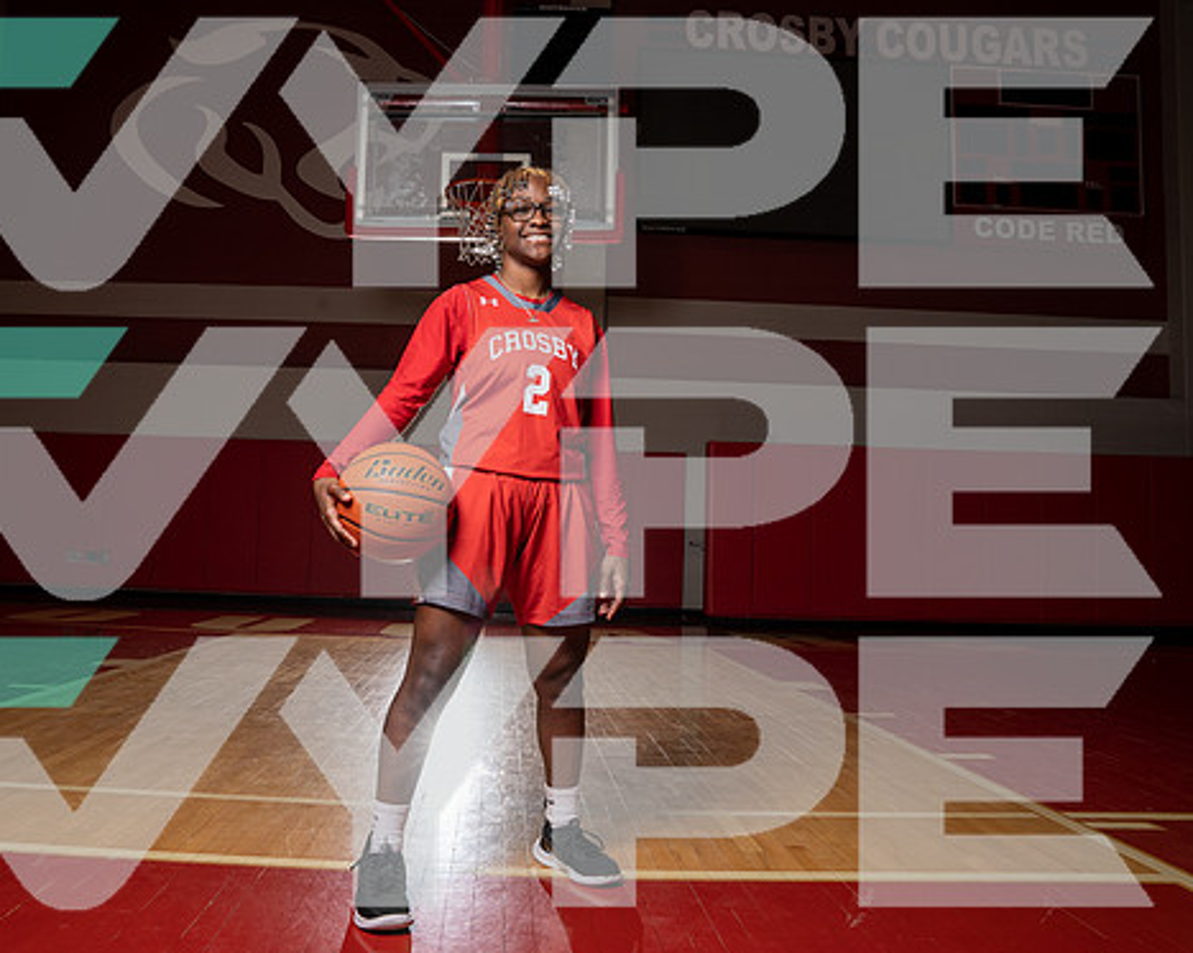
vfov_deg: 51.5
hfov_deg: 62.0
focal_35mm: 28
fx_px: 988
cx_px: 511
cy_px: 464
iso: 400
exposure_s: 1/250
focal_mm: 24
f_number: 9
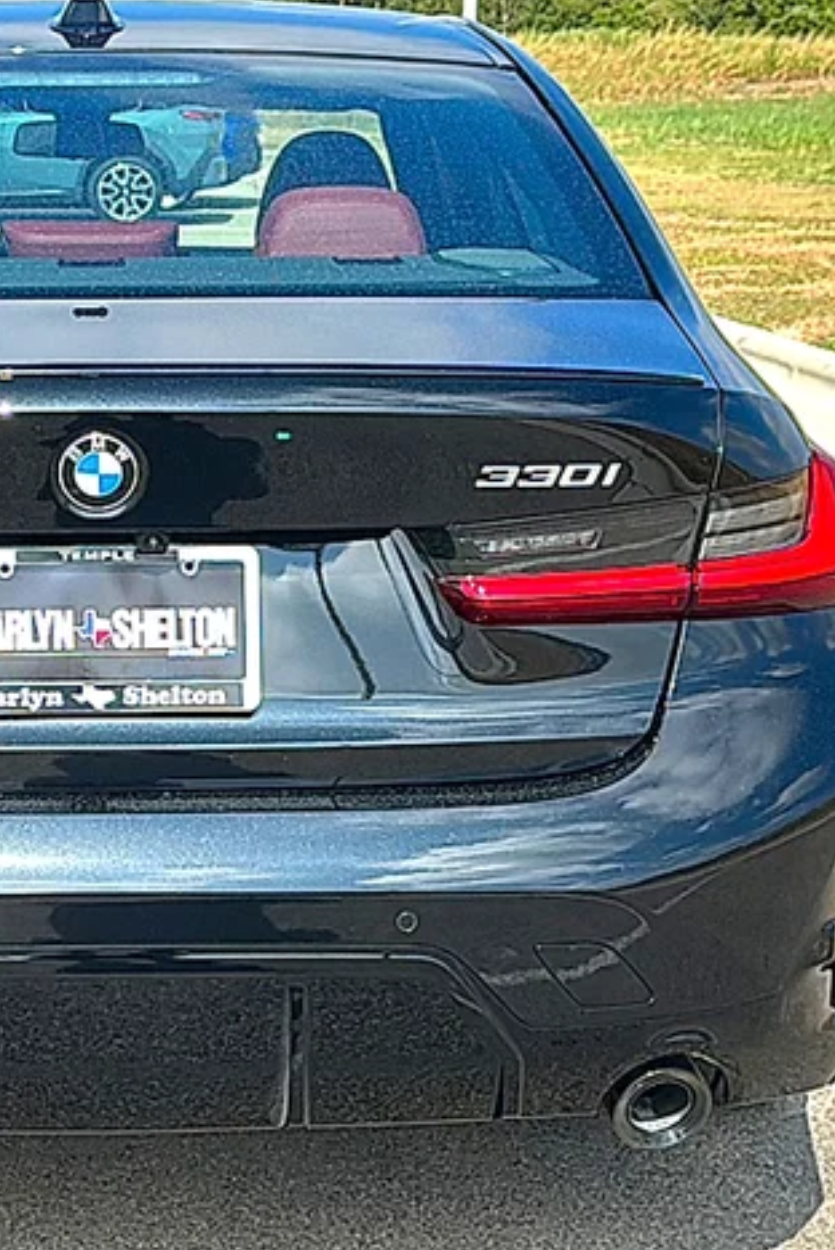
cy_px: 622
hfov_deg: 20.0
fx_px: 2327
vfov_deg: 30.1
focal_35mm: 67
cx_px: 115
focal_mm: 6.86
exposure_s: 1/4219
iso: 80
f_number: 1.78
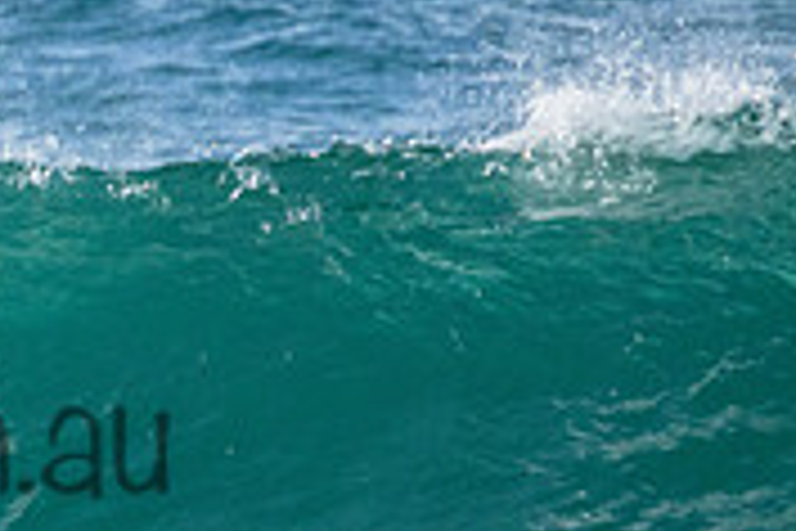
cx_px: -306
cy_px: 389
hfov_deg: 0.8
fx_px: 57882
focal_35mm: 2618
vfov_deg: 0.5
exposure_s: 1/1600
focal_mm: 800
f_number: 11
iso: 3600
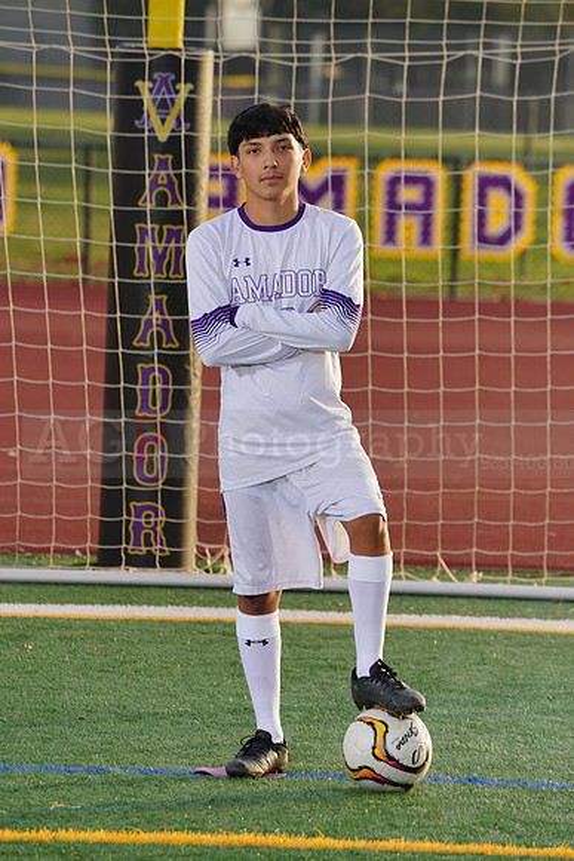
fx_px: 6405
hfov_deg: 5.1
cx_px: 287
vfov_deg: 7.7
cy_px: 430
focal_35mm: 268
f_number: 8
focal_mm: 268
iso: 100
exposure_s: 1/200
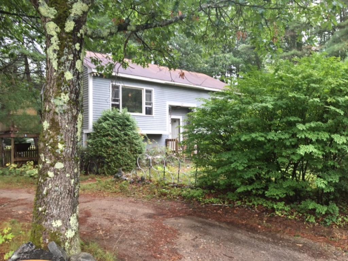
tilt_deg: +2.7
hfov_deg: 61.7
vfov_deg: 48.2
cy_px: 130
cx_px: 174
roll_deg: +0.4
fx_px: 292
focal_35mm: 29
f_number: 2.2
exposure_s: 1/30
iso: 32
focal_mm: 4.15
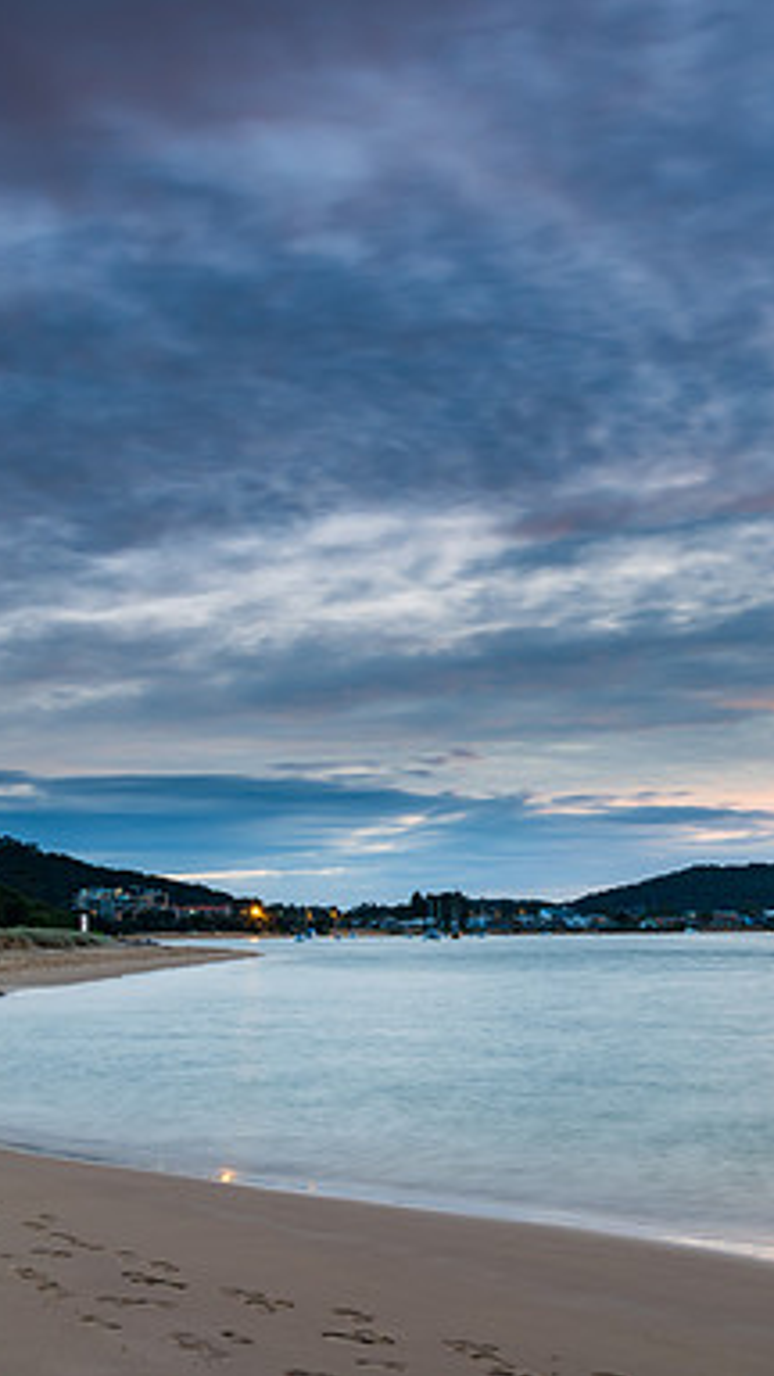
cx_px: 559
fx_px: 1386
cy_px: 690
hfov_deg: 30.8
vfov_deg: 52.8
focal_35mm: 38
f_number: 8
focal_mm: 24
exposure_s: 6
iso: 100
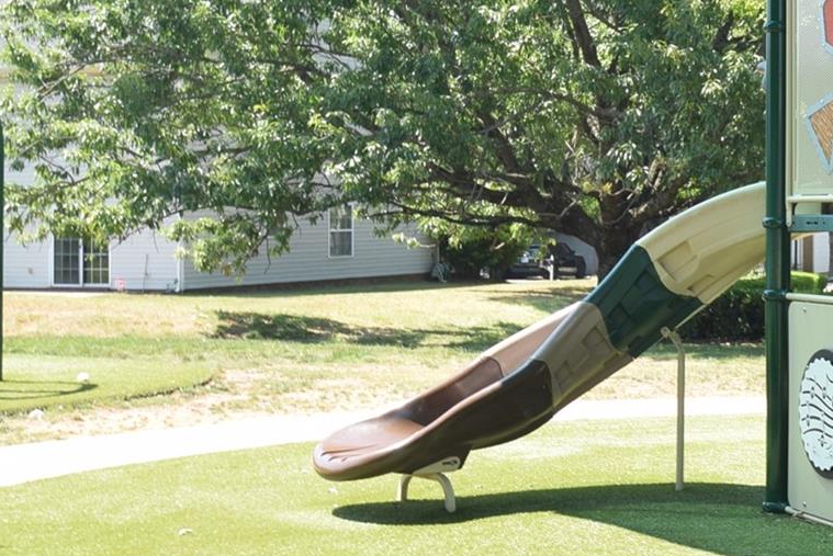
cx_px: 991
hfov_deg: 23.0
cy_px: 118
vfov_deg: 16.8
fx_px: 1875
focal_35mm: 81
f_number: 8
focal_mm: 20
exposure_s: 1/250
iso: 280
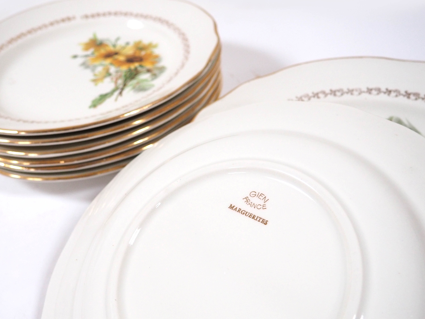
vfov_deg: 35.1
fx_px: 503
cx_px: 171
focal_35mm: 41
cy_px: 168
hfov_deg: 45.5
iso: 1250
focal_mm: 17
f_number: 4
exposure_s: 1/60
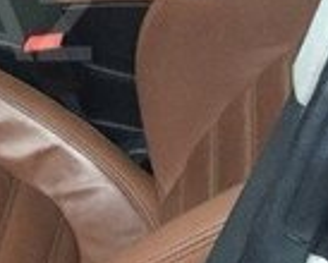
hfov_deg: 13.4
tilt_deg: -32.3
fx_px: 1322
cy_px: 25
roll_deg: +2.7
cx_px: -153
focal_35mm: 136
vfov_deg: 11.3
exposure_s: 1/17
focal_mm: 4.15
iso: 250
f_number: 2.2
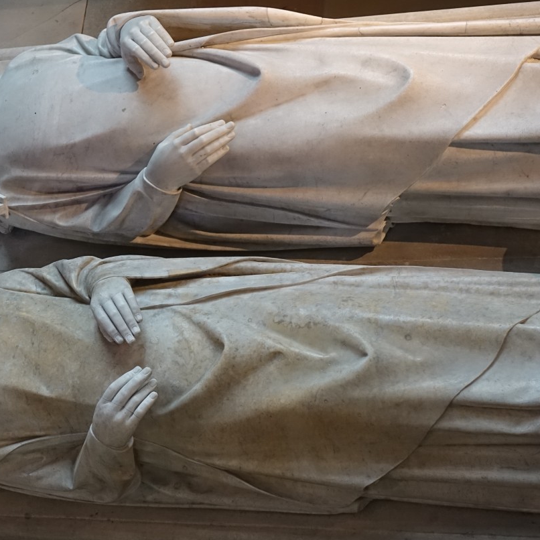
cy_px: 280
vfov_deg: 21.1
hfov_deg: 21.1
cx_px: 214
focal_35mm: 82
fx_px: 1447
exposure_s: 1/25
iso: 800
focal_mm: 17.48
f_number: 2.8
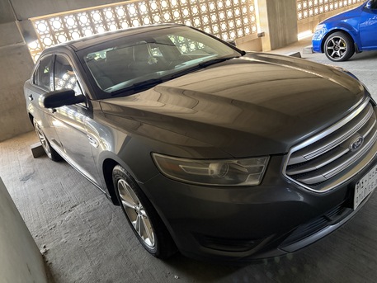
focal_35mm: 26
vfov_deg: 53.1
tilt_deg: -20.9
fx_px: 283
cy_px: 142
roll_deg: +13.0
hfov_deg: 67.3
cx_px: 188
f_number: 1.6
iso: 500
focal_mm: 5.96
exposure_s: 1/40
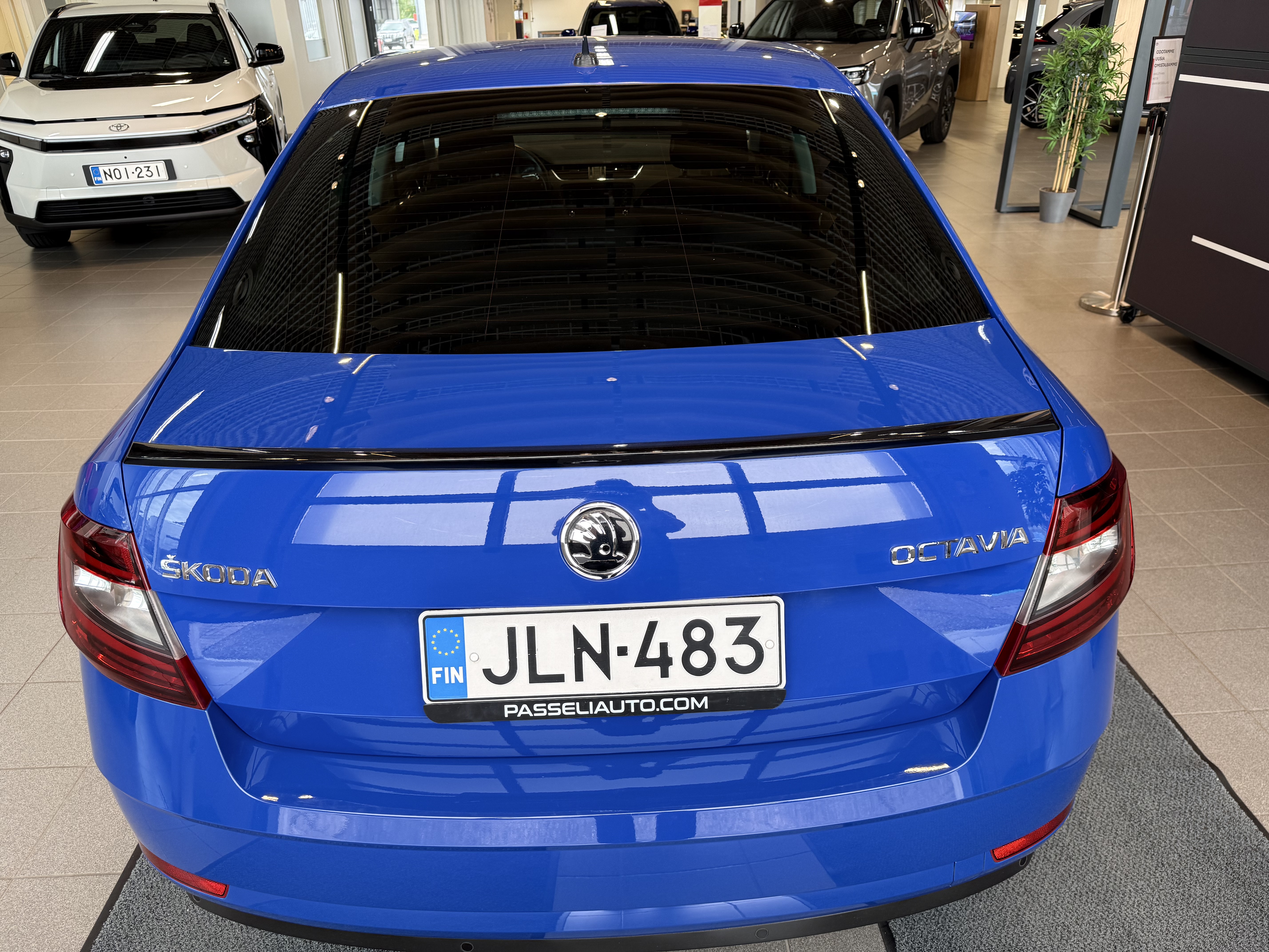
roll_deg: +1.3
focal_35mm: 24
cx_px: 634
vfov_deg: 56.8
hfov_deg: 71.6
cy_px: 476
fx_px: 880
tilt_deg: -27.1
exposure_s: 1/100
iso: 100
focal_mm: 6.76
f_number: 1.78
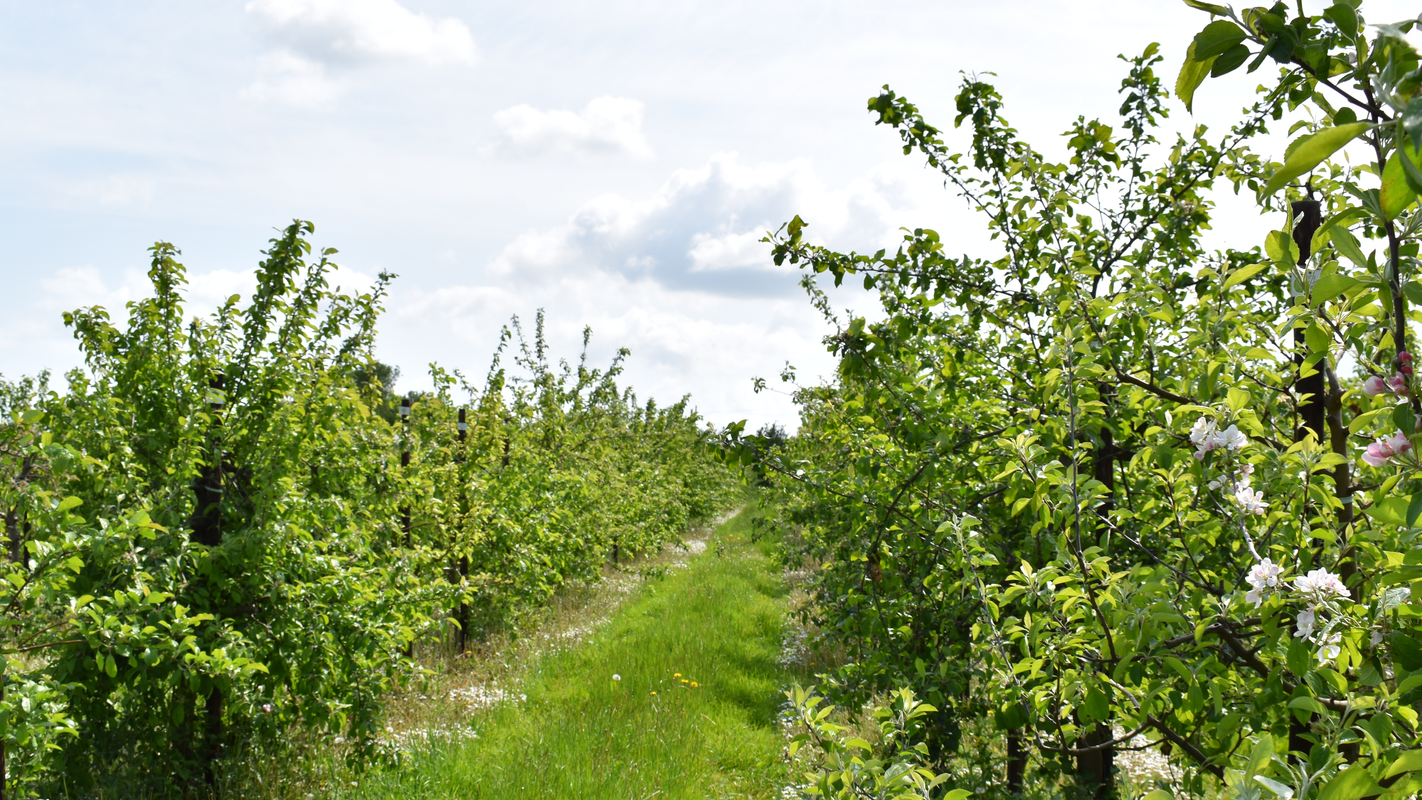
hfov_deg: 46.7
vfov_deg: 27.2
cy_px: 517
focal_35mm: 44
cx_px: 737
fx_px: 1645
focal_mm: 23
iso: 100
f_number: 8
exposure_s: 1/250
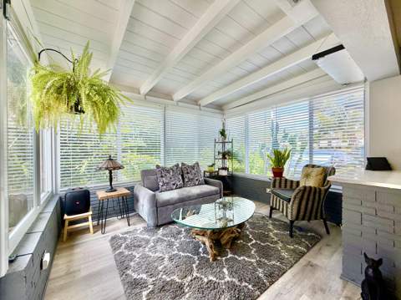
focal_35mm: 14
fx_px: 162
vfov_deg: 85.6
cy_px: 150
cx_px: 200
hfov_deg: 102.1
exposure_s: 1/134
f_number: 2.2
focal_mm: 2.22
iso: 50
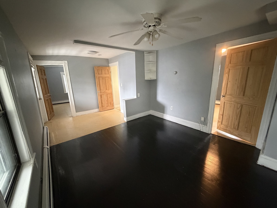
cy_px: 104
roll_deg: +2.5
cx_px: 138
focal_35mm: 14
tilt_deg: -13.4
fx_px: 112
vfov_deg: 85.7
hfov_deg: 102.1
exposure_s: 1/40
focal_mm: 2.22
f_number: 2.2
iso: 1000
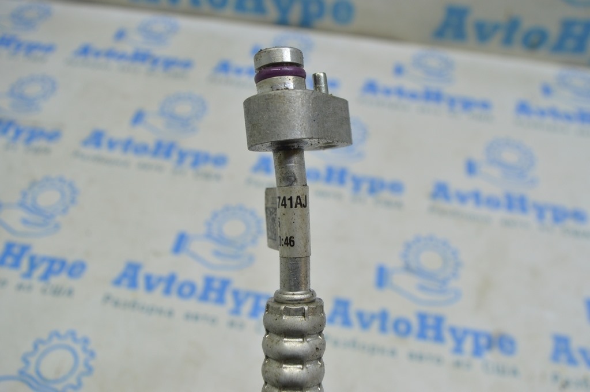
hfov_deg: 57.3
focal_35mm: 33
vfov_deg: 39.9
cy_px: 196
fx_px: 540
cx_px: 295
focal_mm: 22
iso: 400
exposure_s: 1/40
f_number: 5.6
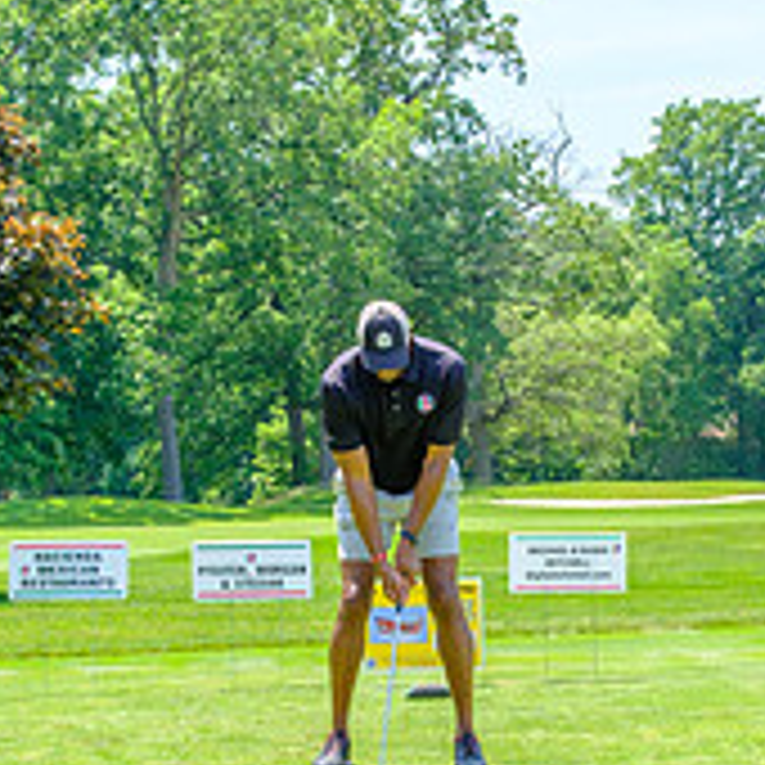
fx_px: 2250
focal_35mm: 90
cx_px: 477
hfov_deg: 19.3
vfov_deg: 19.2
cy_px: 513
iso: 200
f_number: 5
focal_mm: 26.5
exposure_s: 1/500
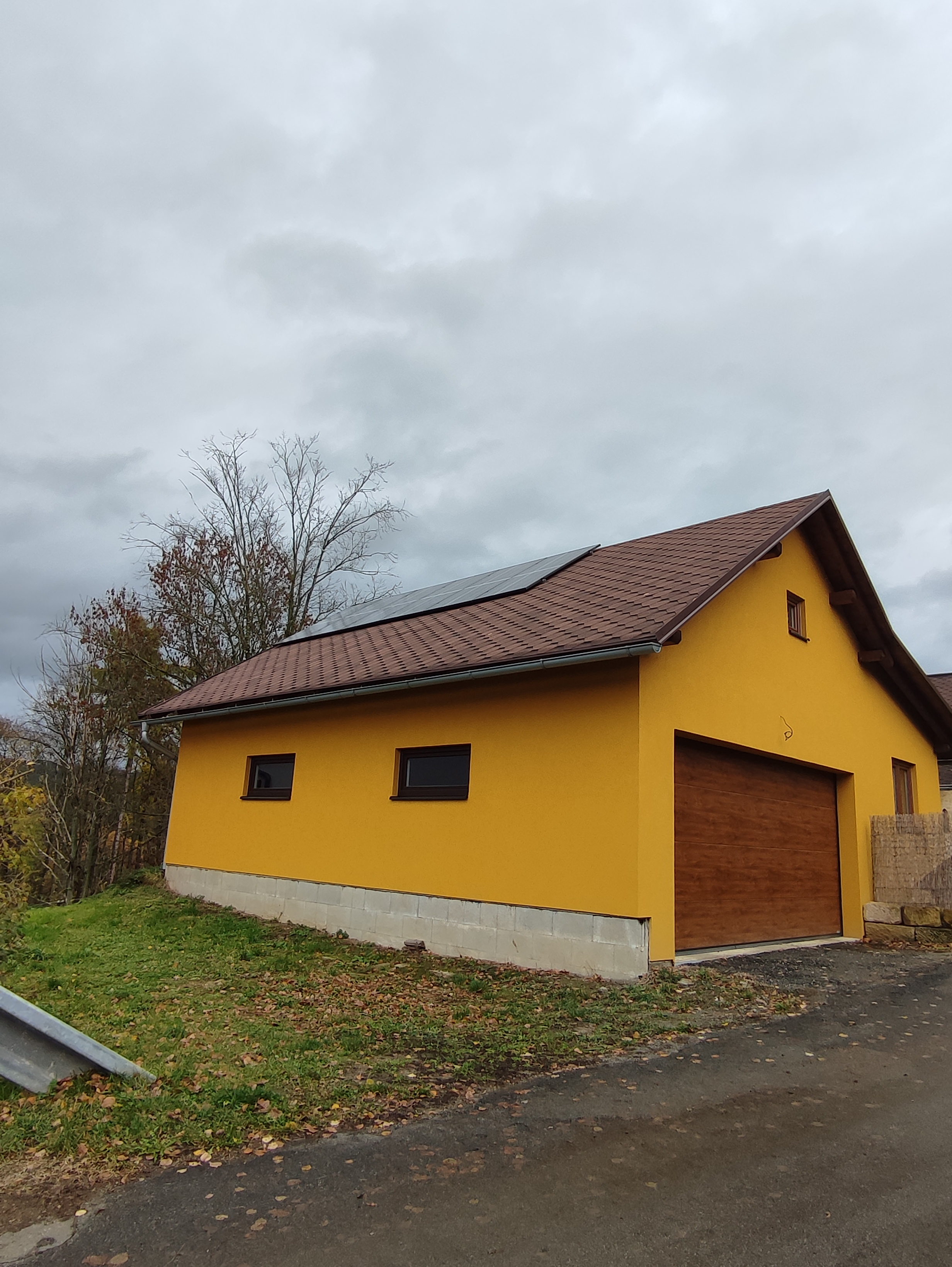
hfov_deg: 78.2
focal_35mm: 16
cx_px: 476
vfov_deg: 94.5
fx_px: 586
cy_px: 634
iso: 50
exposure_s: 1/218
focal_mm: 1.65
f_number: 2.2
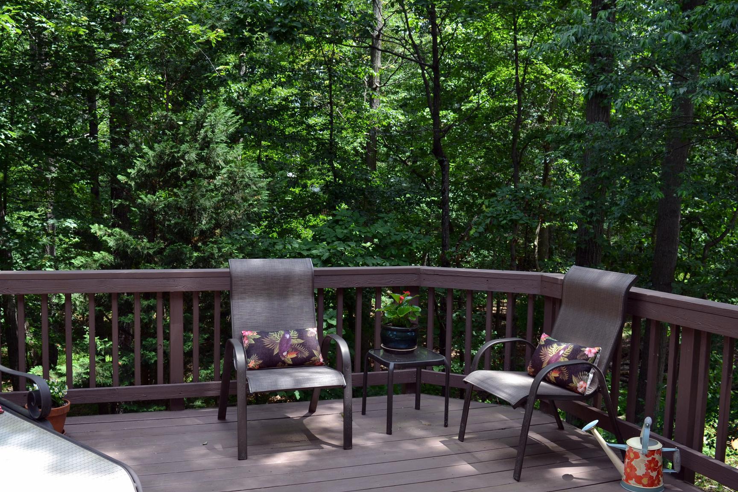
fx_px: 656
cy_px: 252
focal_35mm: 32
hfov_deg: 58.6
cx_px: 335
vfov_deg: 41.1
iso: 110
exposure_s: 1/125
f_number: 5.6
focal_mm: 18
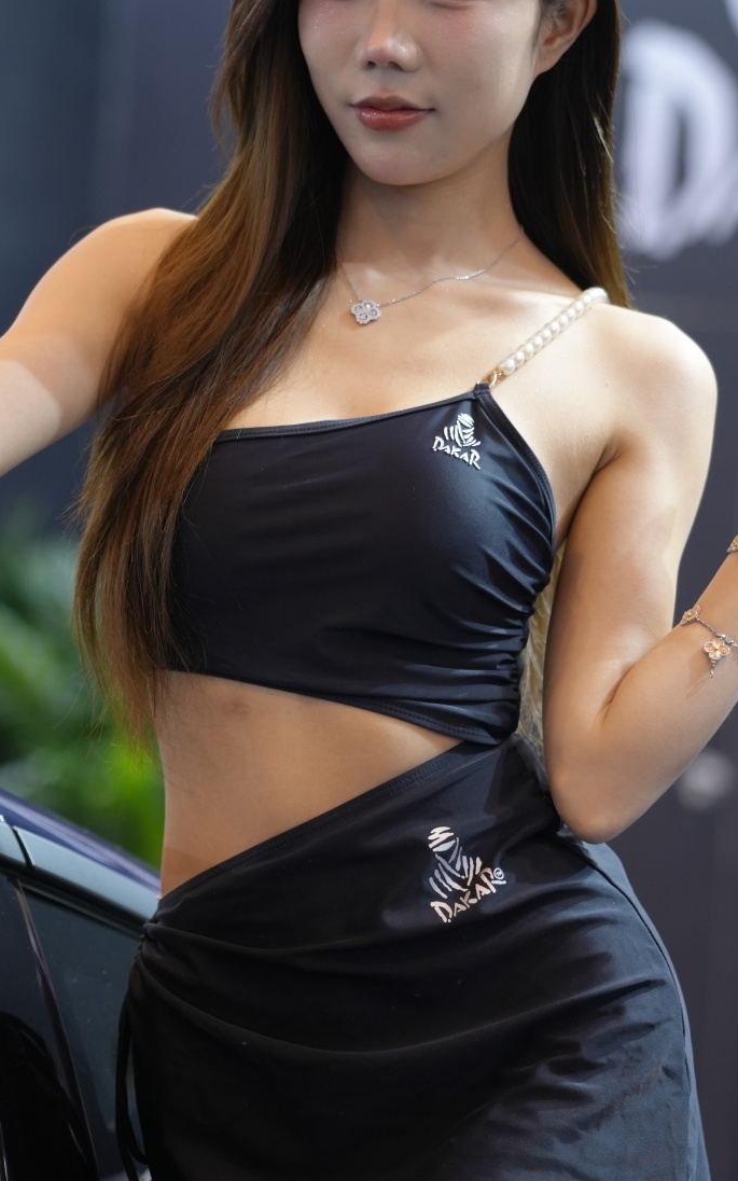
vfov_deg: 13.5
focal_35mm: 155
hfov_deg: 8.5
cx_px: 354
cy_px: 562
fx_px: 4994
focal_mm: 92.7
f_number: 2.8
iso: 640
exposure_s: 1/160
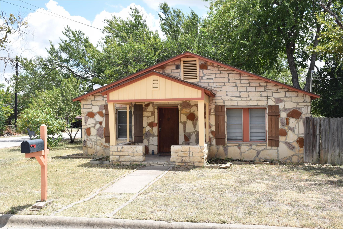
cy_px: 114
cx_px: 172
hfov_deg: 53.1
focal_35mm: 36
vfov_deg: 36.9
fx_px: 343
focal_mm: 24
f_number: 8
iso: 200
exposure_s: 1/250
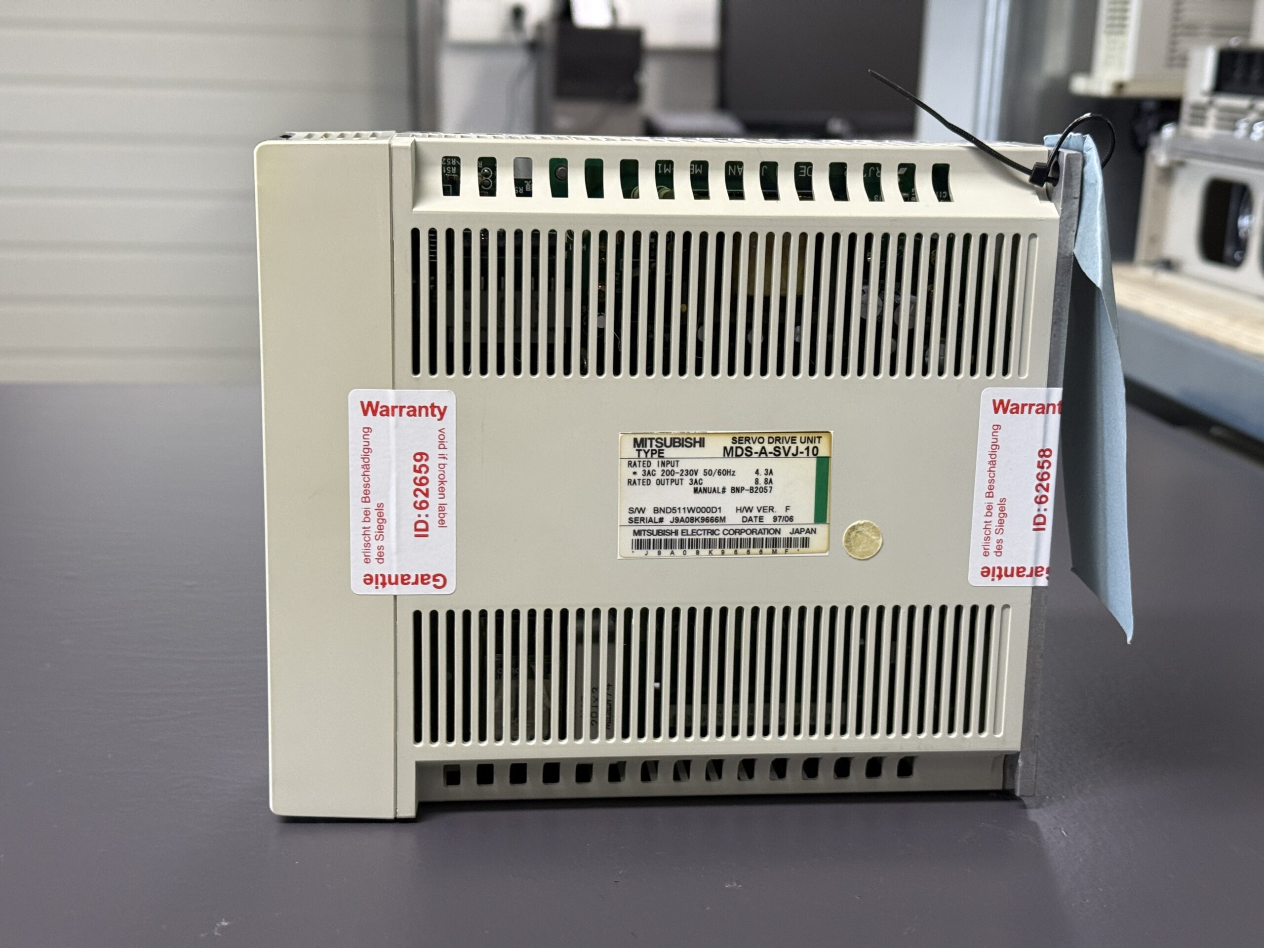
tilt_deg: -14.2
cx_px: 632
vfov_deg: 30.3
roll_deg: -1.5
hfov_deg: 39.7
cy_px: 474
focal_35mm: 48
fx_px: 1753
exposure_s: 1/50
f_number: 1.78
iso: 200
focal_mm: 6.76
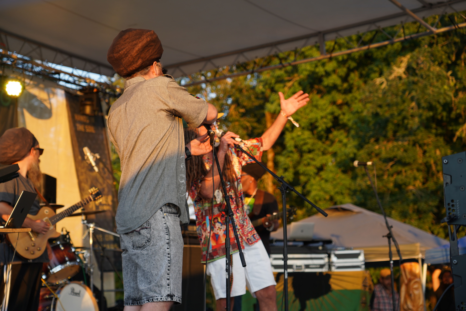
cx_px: 233
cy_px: 156
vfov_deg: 19.7
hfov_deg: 29.2
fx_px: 893
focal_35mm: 69
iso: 200
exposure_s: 1/160
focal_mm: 69
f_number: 4
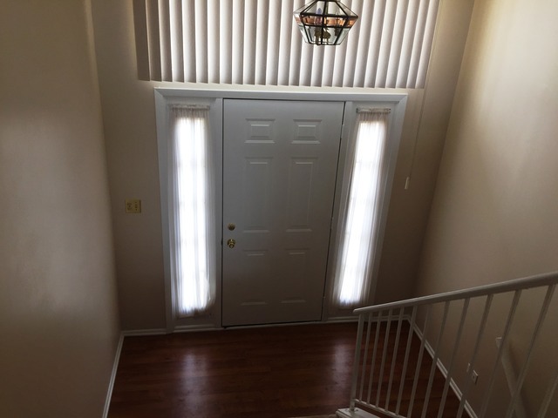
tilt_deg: -23.8
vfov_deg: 48.2
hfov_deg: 61.7
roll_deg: -2.9
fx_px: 467
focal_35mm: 29
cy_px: 209
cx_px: 279
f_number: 2.2
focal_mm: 4.15
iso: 50
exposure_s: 1/120
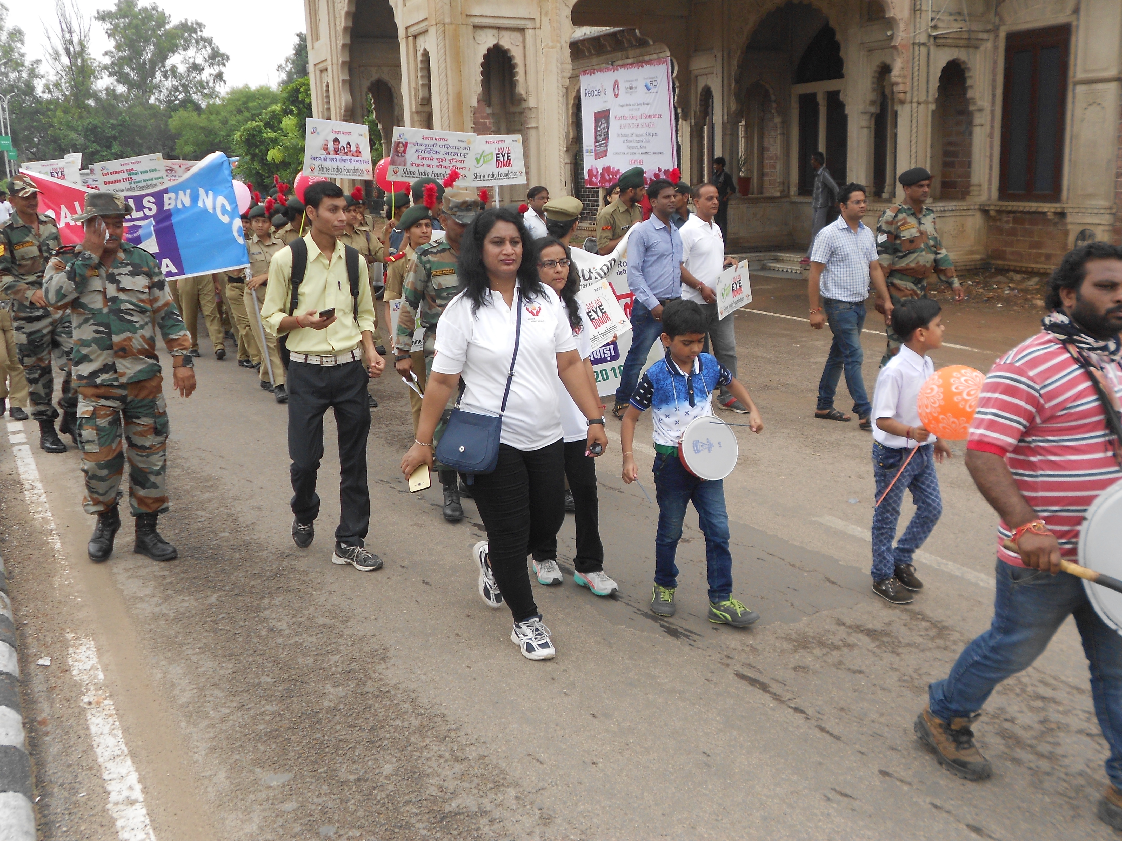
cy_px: 420
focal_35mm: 32
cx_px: 561
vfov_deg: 44.2
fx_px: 1037
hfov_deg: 56.8
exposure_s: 1/320
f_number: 3.6
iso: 80
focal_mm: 6
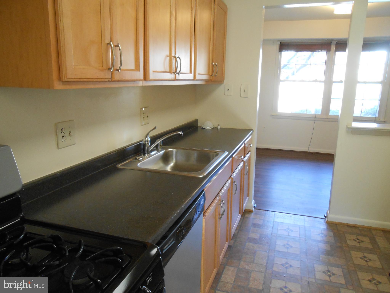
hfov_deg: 67.3
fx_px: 293
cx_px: 195
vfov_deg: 53.1
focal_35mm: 26
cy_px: 146
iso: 320
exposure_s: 1/30
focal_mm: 4.6
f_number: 3.5
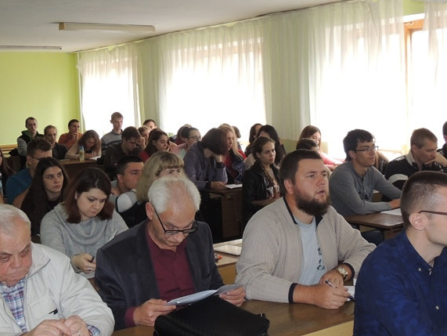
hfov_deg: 38.9
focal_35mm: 49
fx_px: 633
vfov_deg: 29.7
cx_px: 214
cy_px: 157
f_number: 3.3
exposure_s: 1/50
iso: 400
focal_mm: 6.2
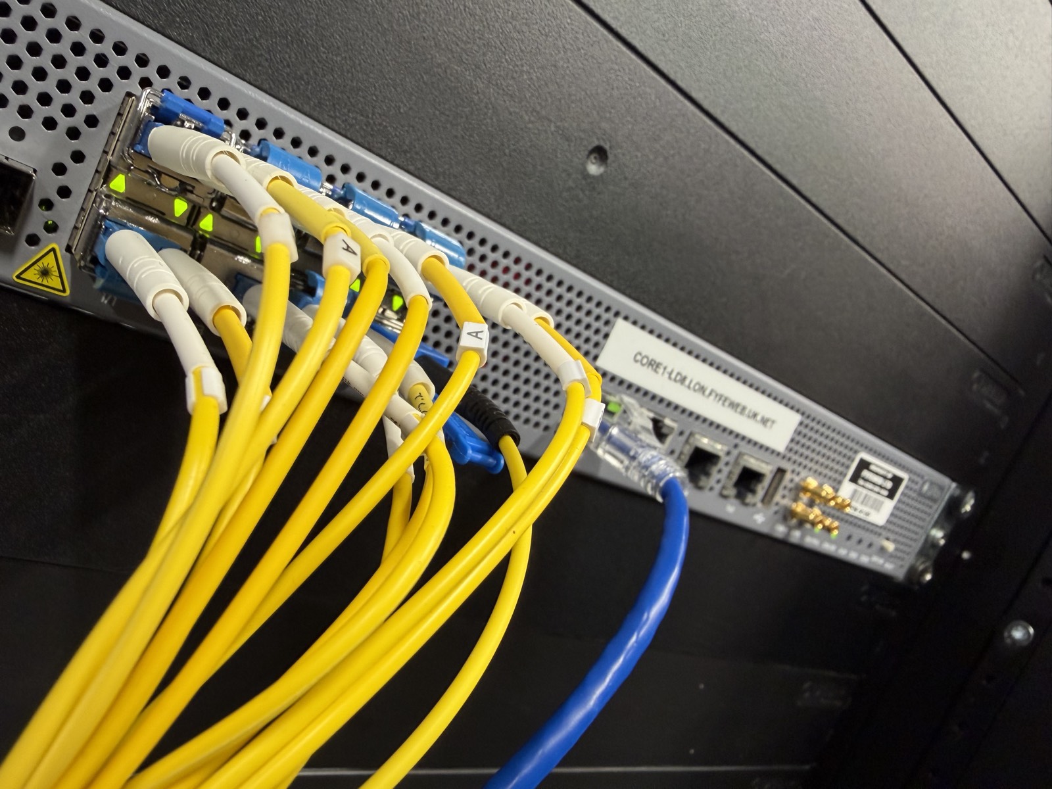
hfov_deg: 71.6
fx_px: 729
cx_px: 526
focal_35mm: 24
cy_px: 394
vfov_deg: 56.8
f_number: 2.2
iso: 160
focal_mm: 2.22
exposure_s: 1/100
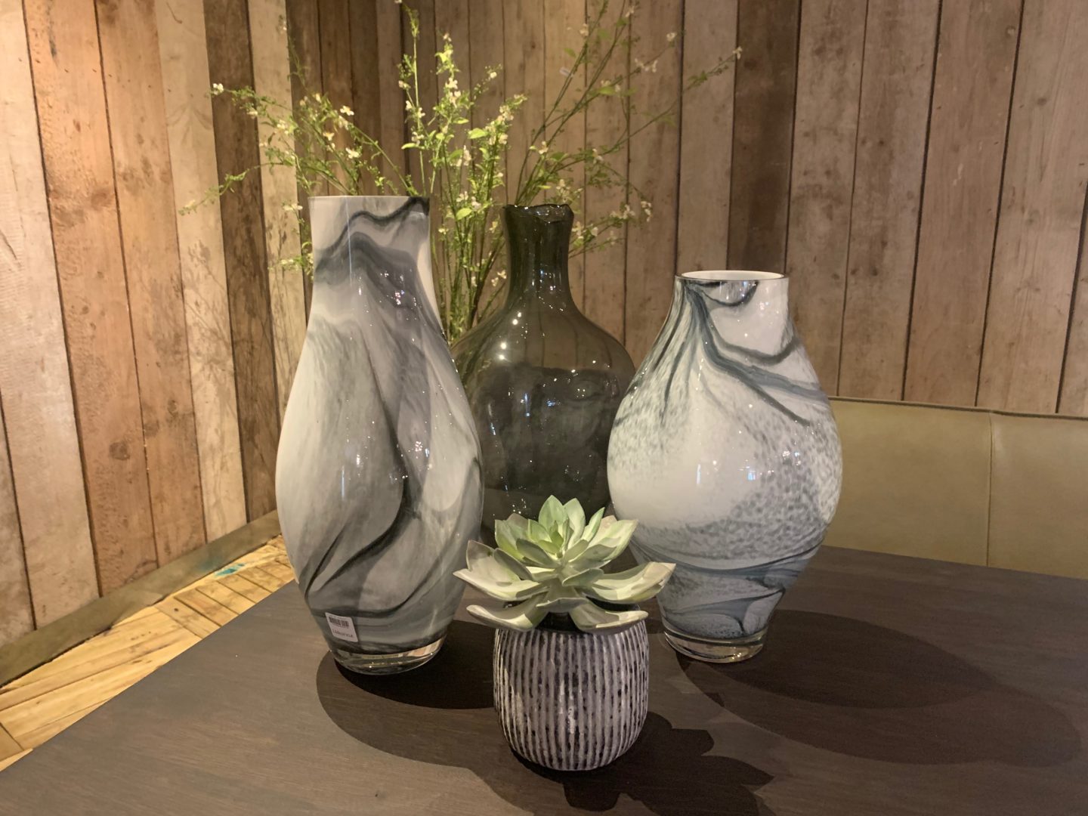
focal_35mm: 26
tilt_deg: -13.7
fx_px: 817
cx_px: 544
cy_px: 408
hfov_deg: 67.3
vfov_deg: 53.1
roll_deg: +0.8
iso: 500
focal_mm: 4.25
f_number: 1.8
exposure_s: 1/25
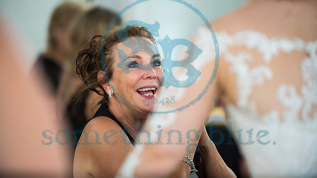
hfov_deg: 10.2
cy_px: 74
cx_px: 158
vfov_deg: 5.8
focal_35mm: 211
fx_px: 1774
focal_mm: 200
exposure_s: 1/250
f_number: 2.8
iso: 800
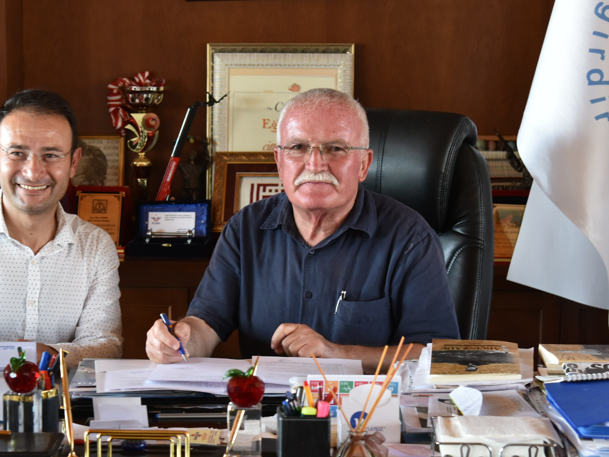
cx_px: 183
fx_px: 1566
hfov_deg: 21.9
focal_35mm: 89
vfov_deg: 16.6
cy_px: 280
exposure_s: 1/100
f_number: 5
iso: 2000
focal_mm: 58
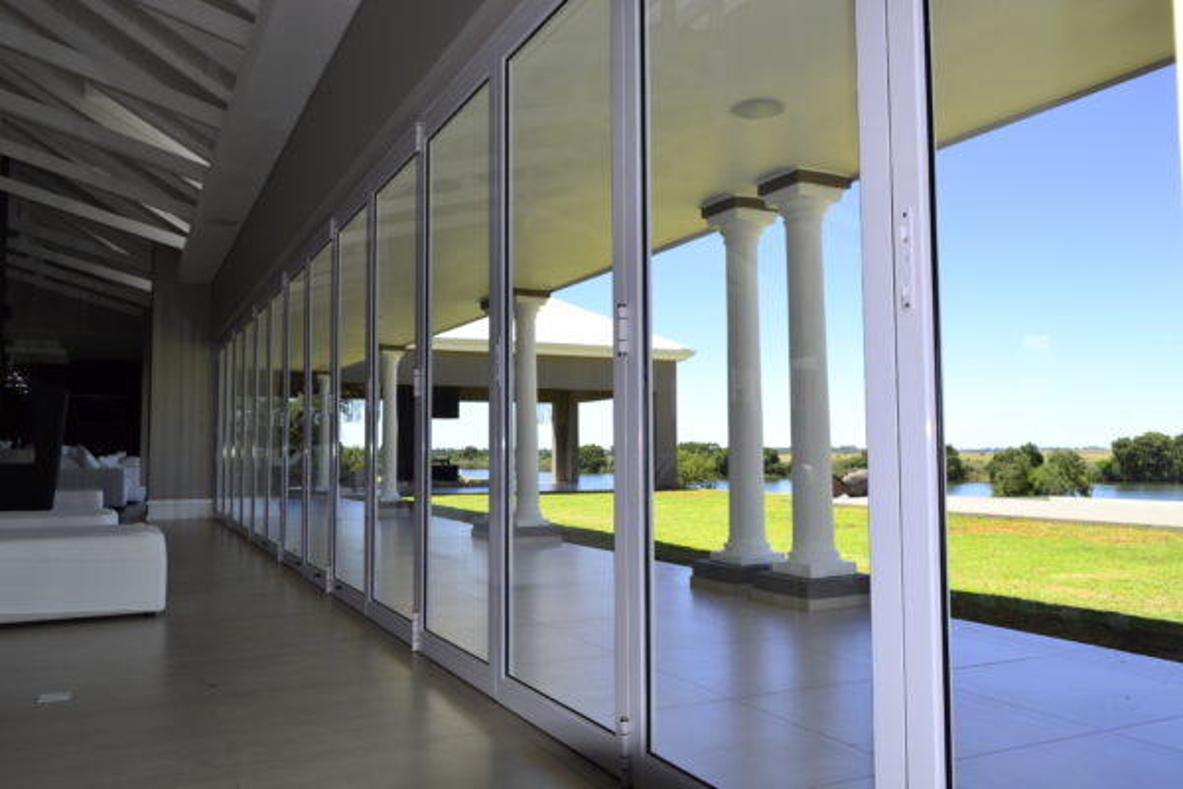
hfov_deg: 67.4
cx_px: 592
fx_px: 887
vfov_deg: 47.9
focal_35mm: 27
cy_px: 394
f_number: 8
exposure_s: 1/200
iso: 200
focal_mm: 18
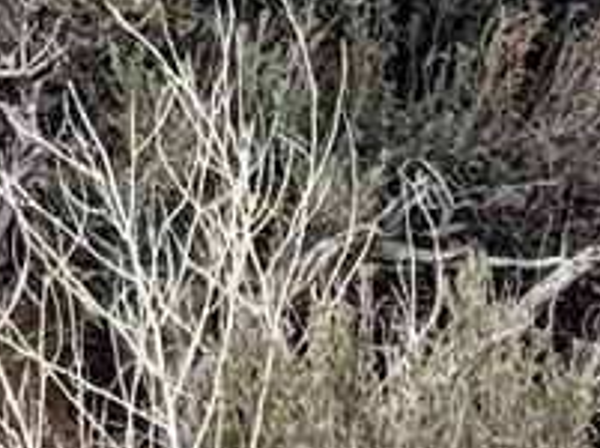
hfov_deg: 5.1
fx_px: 6627
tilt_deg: -2.9
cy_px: -1320
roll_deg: -0.8
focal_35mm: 383
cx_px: -621
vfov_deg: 3.7
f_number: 1.78
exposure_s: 1/4310
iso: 64
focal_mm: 6.76
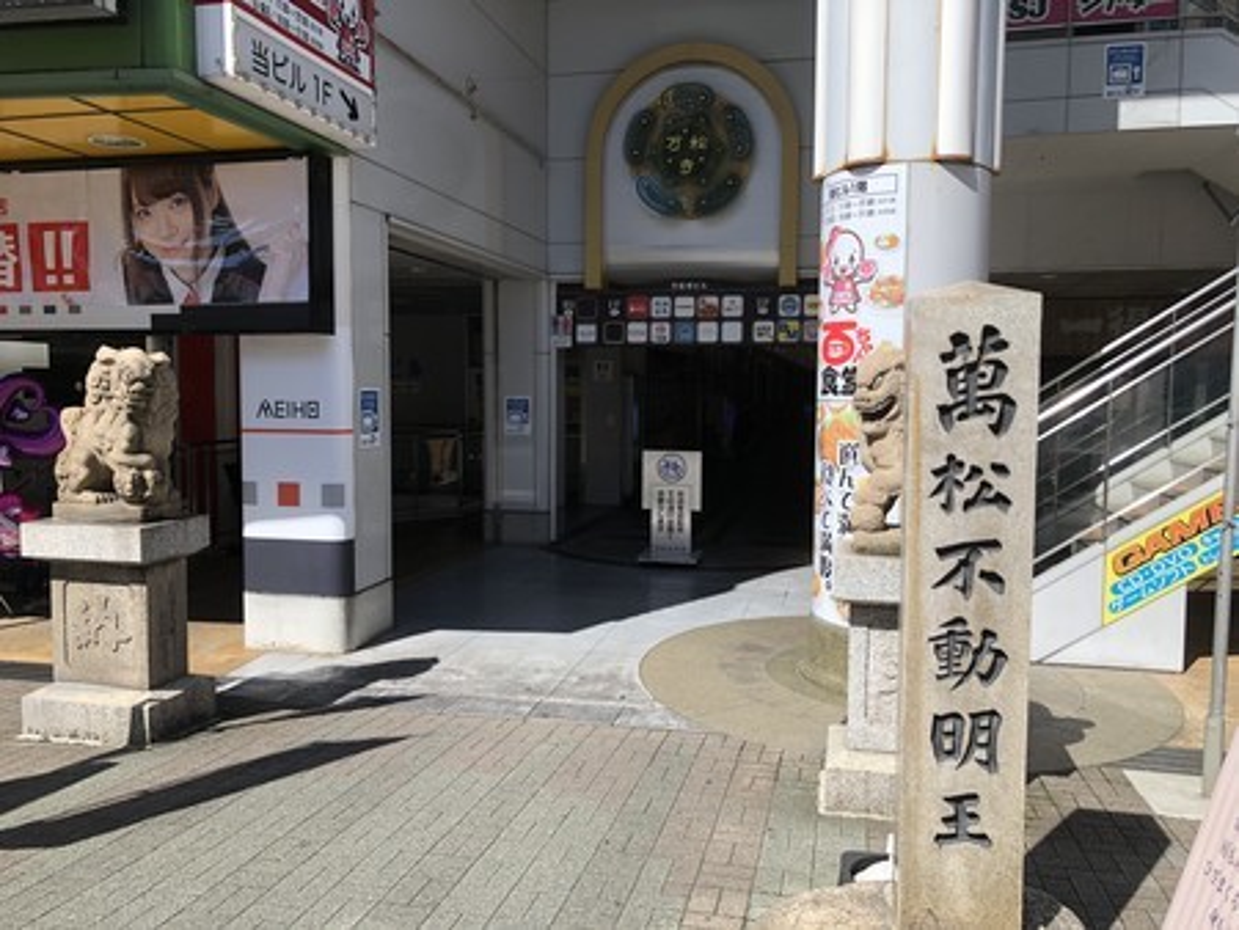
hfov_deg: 63.4
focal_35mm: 28
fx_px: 1003
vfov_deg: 49.8
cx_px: 620
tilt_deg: -4.6
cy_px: 465
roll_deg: -0.6
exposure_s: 1/1453
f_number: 1.8
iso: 20
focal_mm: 3.99
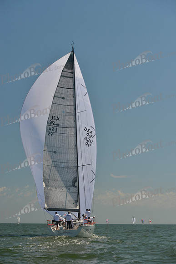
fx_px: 513
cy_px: 132
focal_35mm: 70
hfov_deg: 19.5
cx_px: 88
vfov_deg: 28.8
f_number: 7.1
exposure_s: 1/800
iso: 200
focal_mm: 70
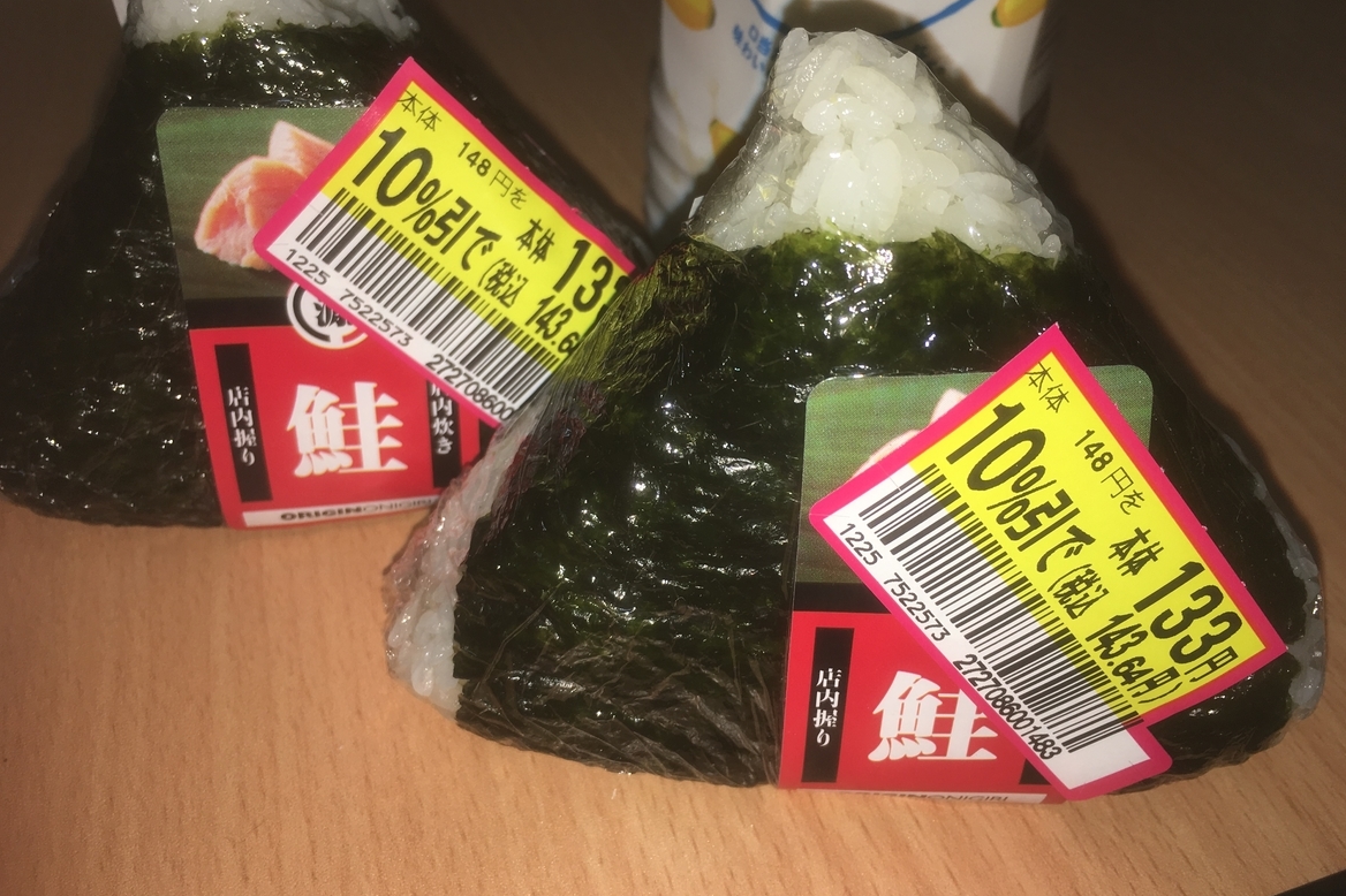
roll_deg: -5.5
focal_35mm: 31
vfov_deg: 42.3
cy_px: 426
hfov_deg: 60.3
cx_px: 675
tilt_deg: -42.3
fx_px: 1159
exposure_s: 1/124
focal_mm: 4.15
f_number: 2.2
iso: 25
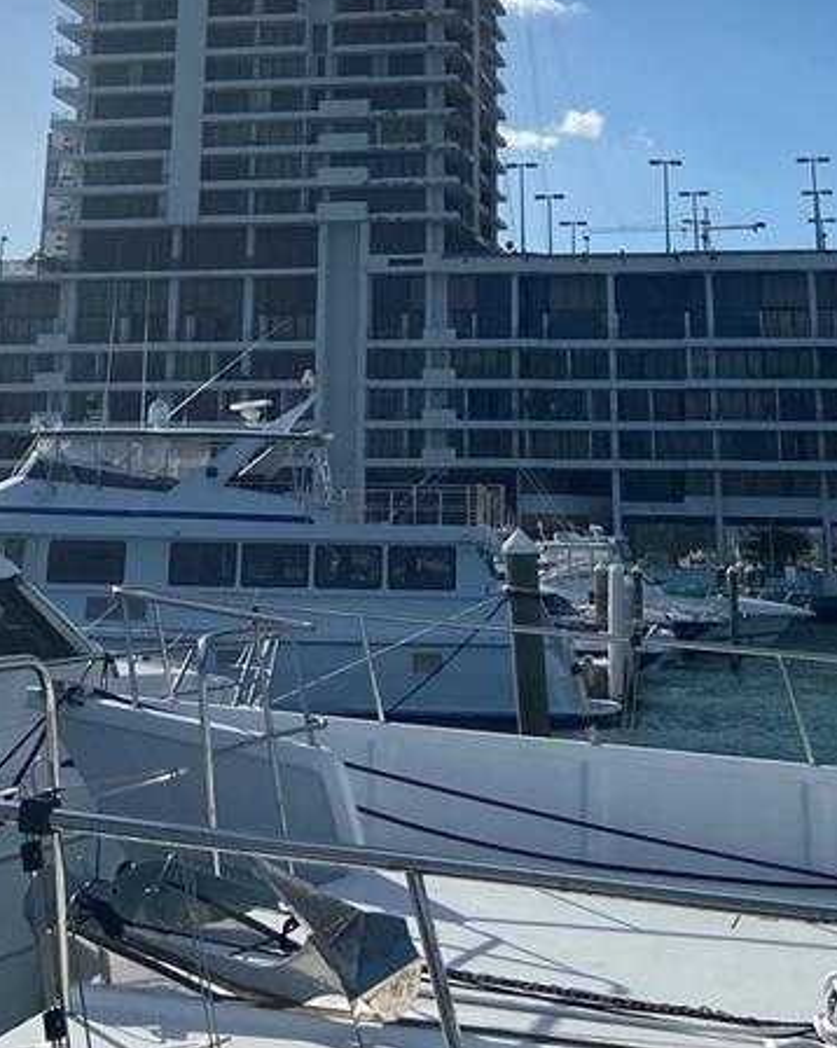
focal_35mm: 68
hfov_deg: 22.5
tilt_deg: +22.1
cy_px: -206
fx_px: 2107
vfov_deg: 25.2
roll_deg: -0.6
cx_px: 409
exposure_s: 1/8929
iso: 32
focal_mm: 4.25
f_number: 1.8
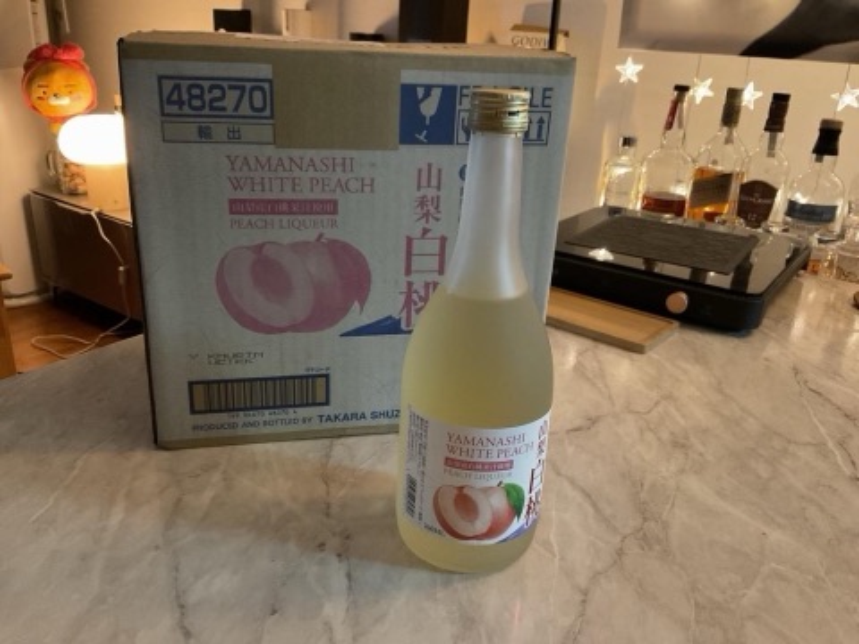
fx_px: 720
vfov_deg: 48.2
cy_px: 322
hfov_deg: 61.7
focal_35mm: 29
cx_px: 430
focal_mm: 3
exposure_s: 1/30
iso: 320
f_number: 1.8
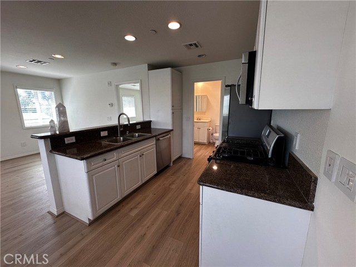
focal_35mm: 14
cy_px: 134
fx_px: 144
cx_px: 178
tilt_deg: -10.1
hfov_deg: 102.1
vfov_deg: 85.7
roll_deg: +0.4
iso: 160
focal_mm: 2.22
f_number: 2.2
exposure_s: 1/120
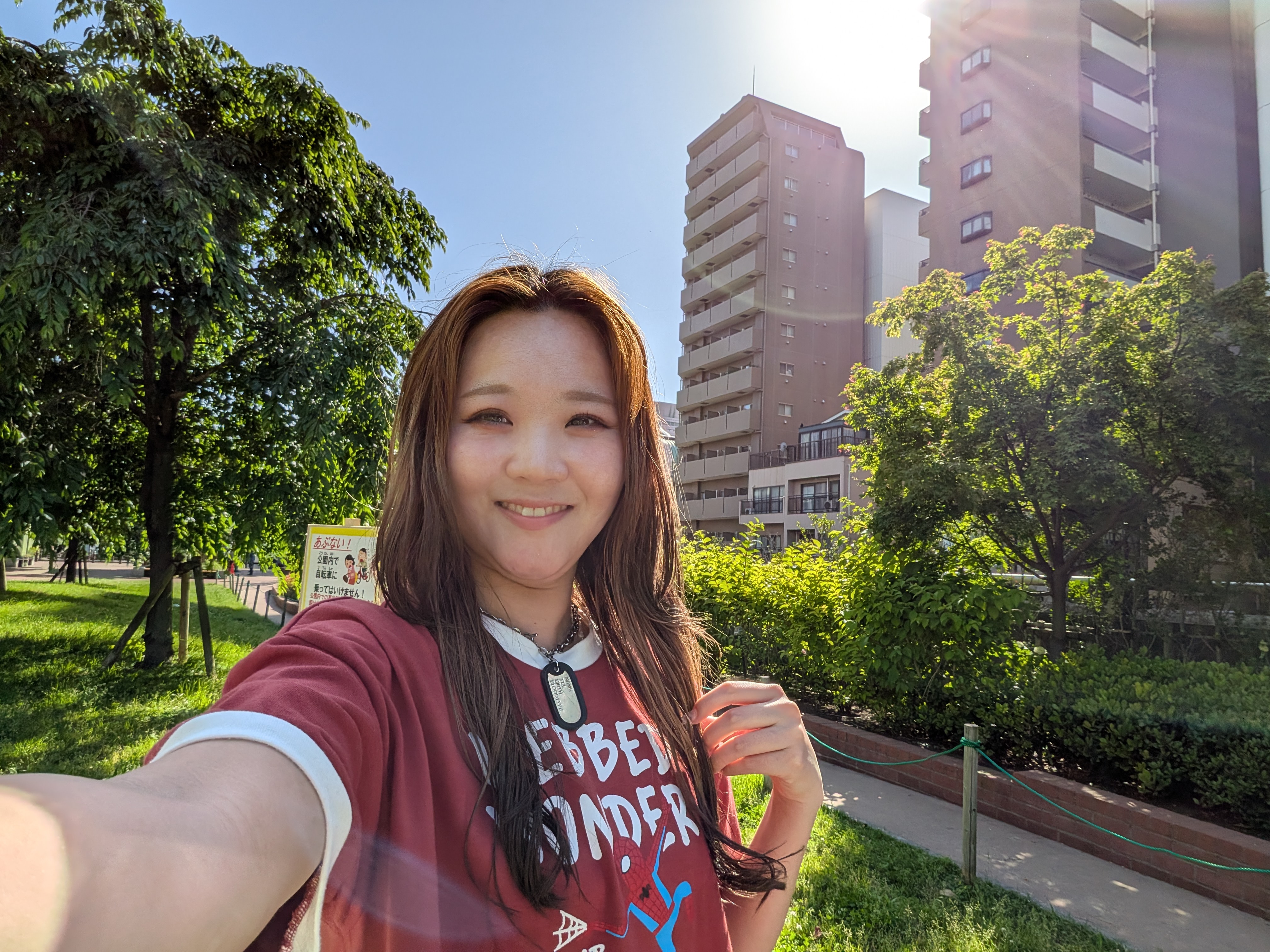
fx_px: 770
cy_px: 476
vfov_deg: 63.4
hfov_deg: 79.0
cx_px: 635
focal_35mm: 21
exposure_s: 1/2347
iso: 42
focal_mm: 2.74
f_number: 2.2
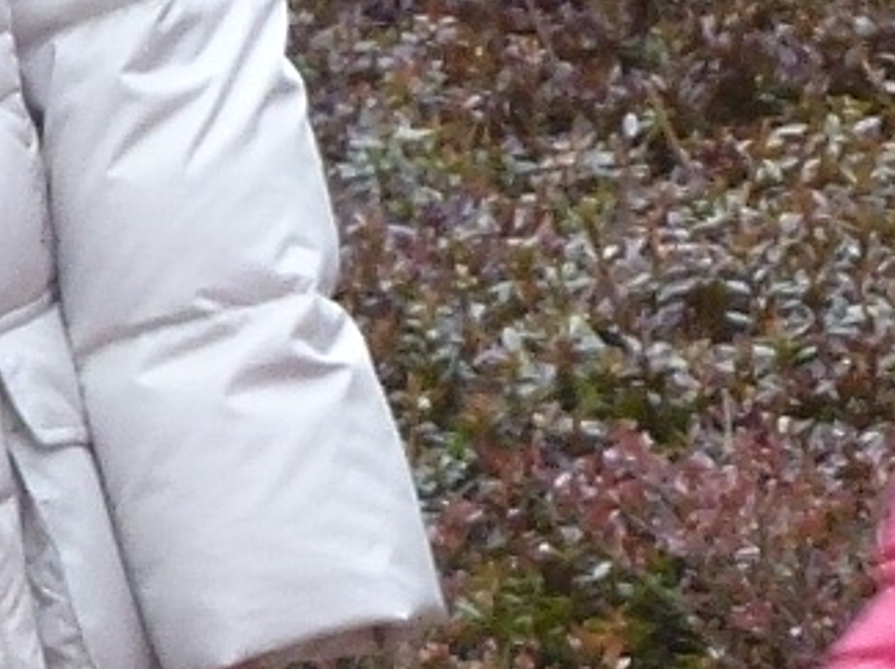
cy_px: 485
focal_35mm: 481
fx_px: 12423
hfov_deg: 4.1
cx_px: 262
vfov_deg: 3.1
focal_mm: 10.9
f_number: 4.5
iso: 160
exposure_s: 1/80
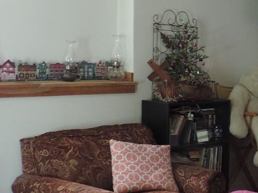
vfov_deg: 19.9
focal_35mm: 74
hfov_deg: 22.5
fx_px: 551
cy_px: 118
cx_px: 366
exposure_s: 1/8
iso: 400
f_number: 3
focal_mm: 4.3
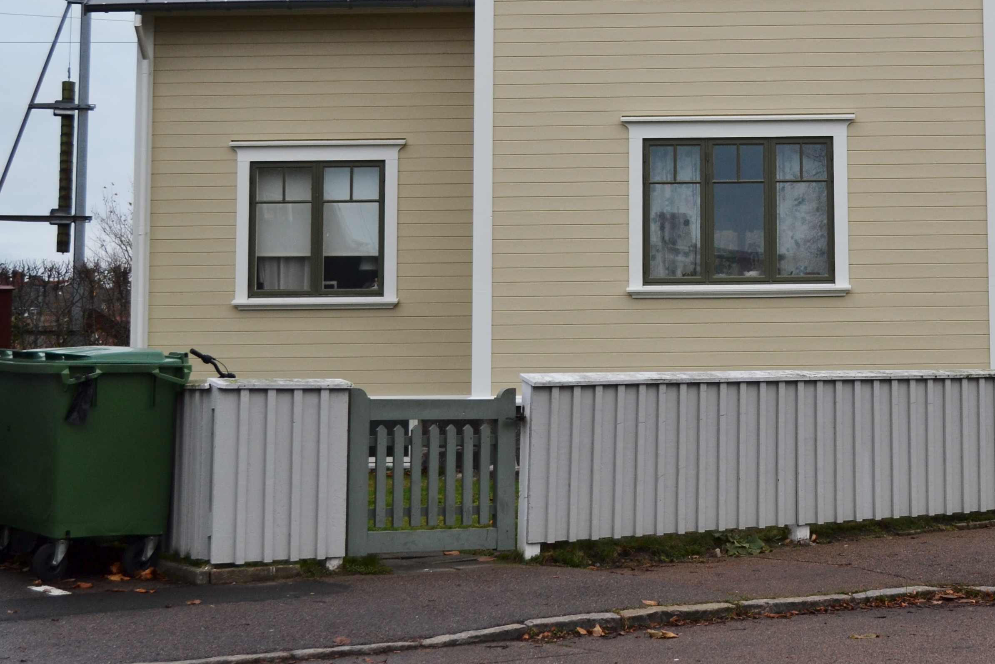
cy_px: 78
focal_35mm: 81
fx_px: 2239
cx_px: 773
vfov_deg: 16.7
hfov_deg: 24.7
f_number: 5.6
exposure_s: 1/125
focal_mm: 28
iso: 160
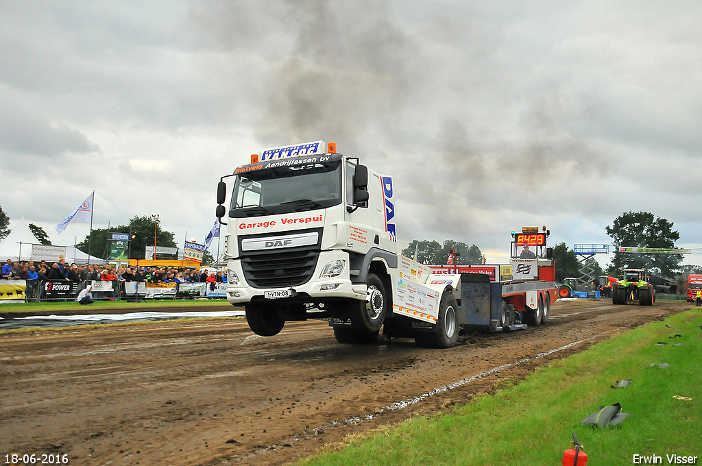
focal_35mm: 42
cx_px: 351
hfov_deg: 46.5
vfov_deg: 31.8
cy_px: 233
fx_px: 818
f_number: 4
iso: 1000
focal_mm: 28
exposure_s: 1/800
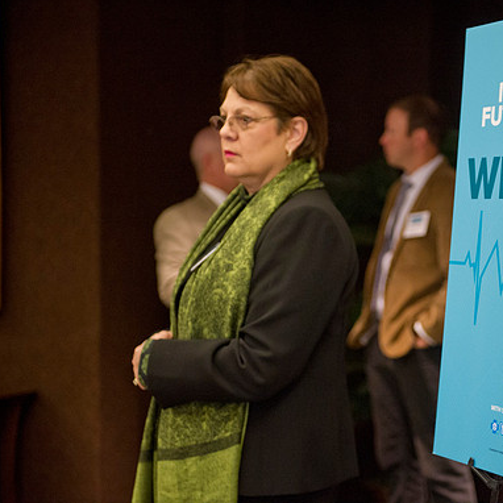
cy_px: 250
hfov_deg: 21.5
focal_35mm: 80
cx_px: 367
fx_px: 1315
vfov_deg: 21.7
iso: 2500
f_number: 2.8
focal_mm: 62
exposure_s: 1/50
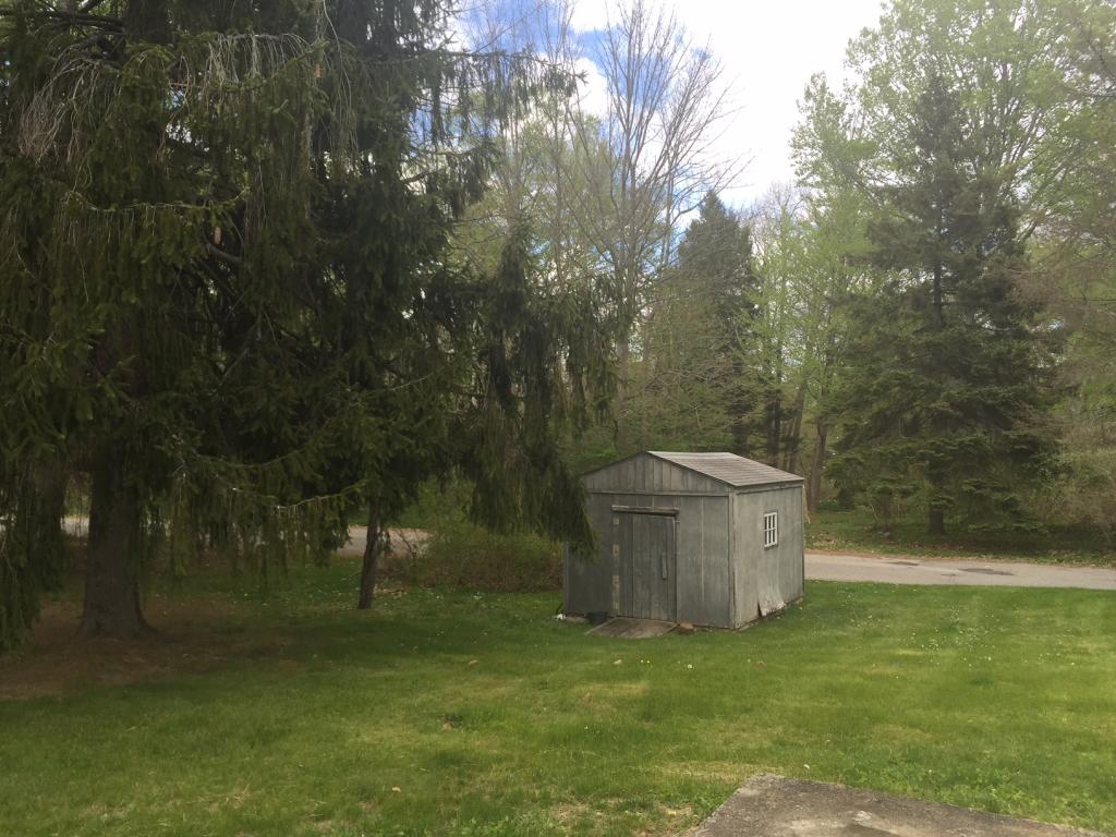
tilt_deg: +1.5
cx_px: 558
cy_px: 418
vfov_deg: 48.2
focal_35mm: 29
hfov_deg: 61.7
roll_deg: -1.1
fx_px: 935
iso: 32
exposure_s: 1/534
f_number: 2.2
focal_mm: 4.15
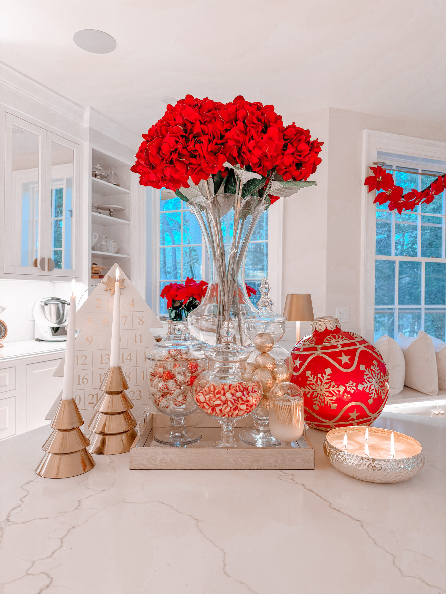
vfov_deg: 71.6
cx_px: 223
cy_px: 297
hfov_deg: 56.8
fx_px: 412
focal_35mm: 24
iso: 160
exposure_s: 1/60
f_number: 1.8
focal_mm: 6.76
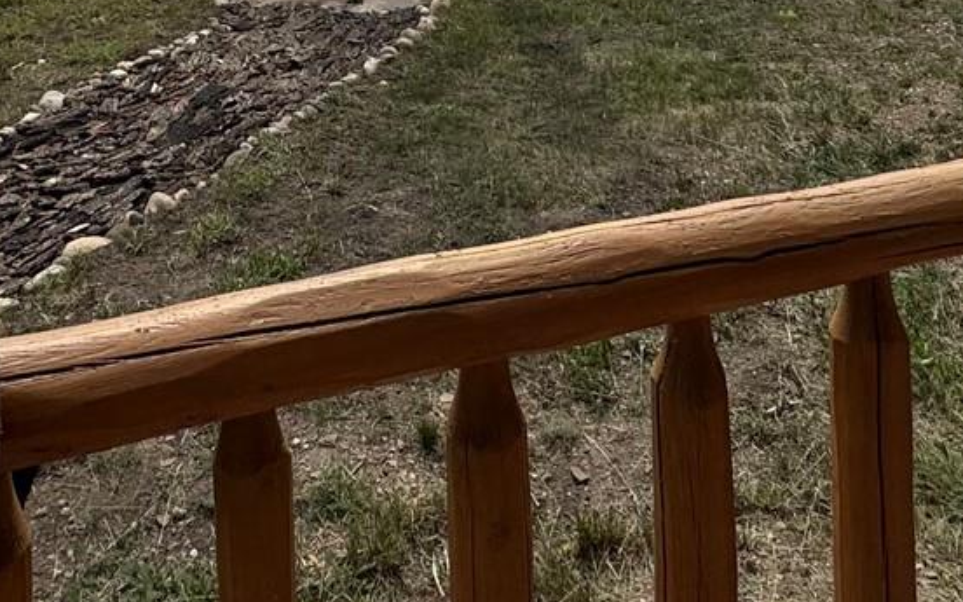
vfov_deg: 23.9
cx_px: 459
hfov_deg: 46.2
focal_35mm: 43
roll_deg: +0.9
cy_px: -288
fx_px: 1129
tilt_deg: -1.3
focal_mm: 2.22
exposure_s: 1/3390
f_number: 2.2
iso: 50
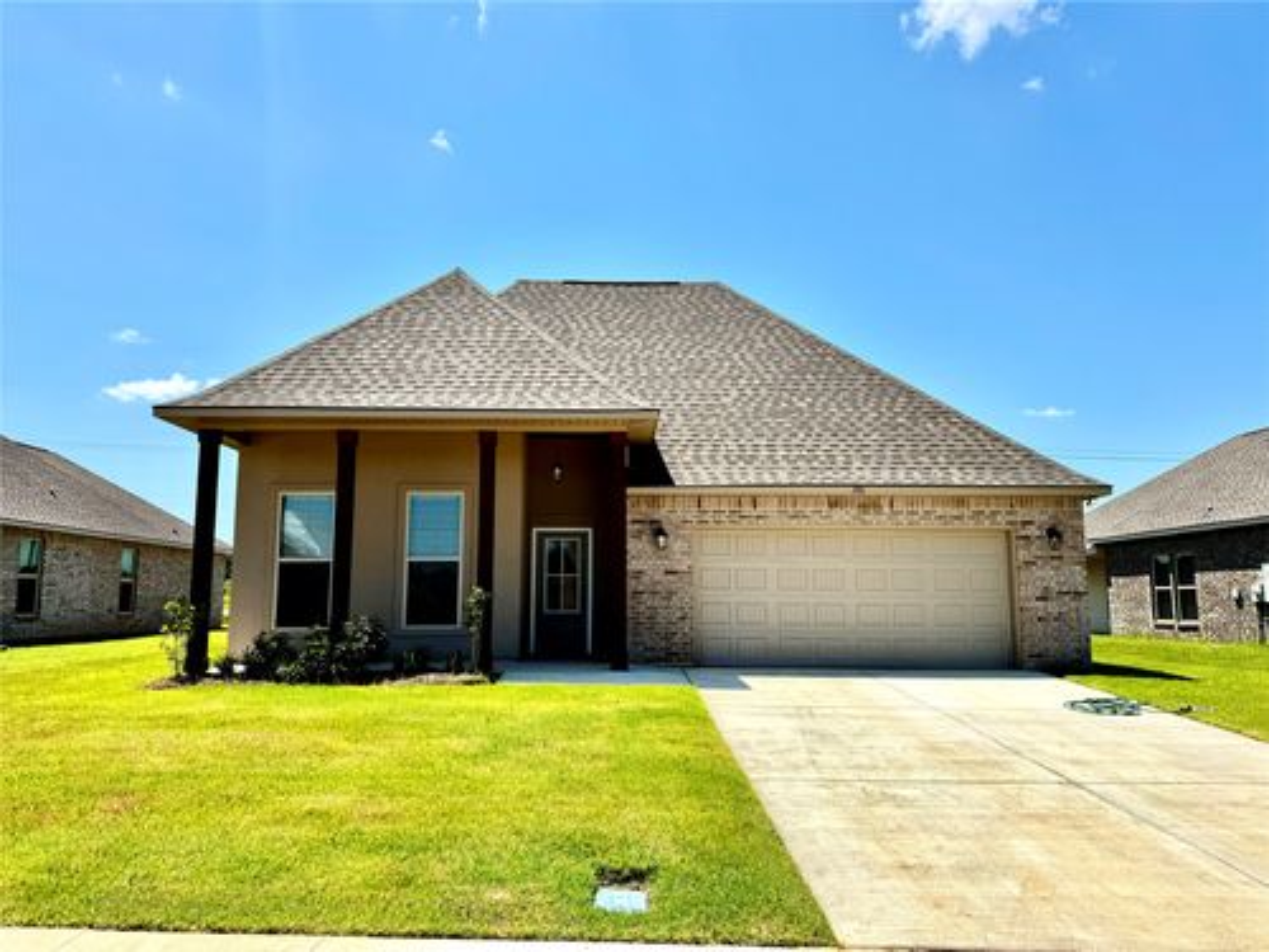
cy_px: 476
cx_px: 634
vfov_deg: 56.8
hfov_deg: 71.6
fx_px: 880
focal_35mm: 24
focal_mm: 6.76
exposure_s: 1/6410
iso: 80
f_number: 1.78
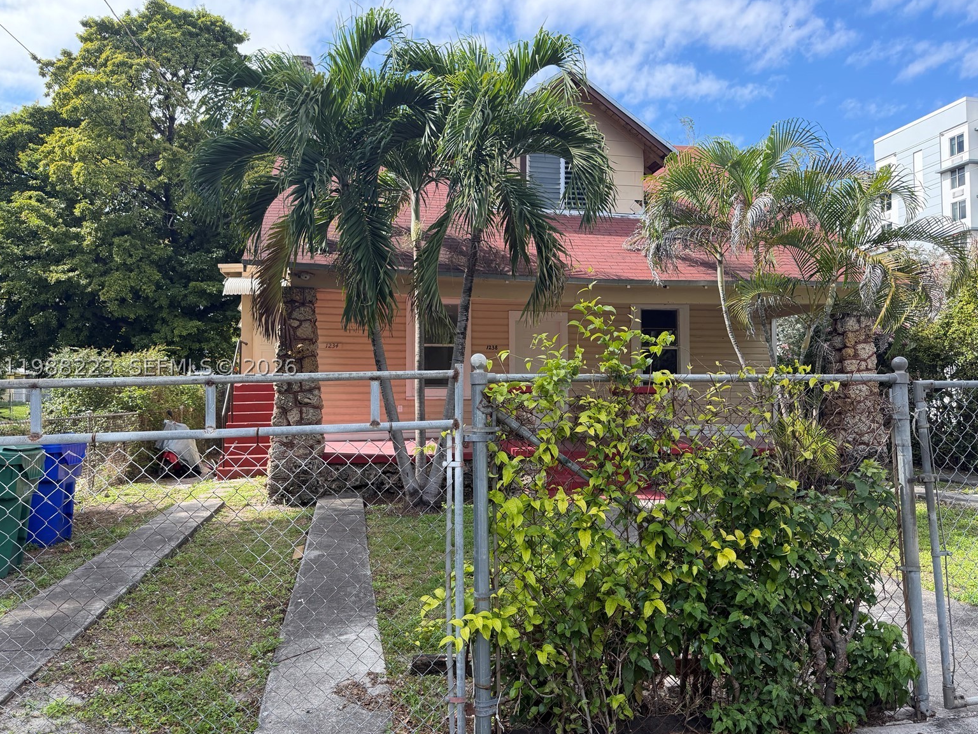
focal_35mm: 25
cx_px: 492
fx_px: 706
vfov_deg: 54.9
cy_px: 367
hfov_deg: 69.4
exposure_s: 1/1493
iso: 100
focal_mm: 6.76
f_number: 1.78
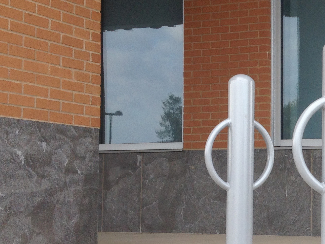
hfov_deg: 21.2
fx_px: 836
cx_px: 335
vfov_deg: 16.6
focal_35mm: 89
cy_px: 166
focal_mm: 4.28
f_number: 2.4
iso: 50
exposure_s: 1/186
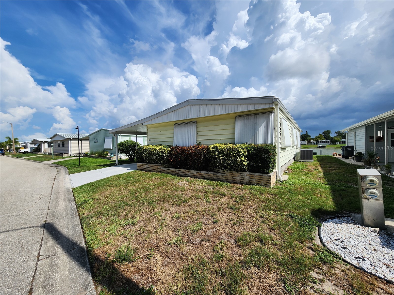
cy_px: 148
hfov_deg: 106.2
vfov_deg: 89.9
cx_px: 197
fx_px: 148
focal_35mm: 13
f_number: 2.2
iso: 50
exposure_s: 1/3185
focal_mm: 2.2
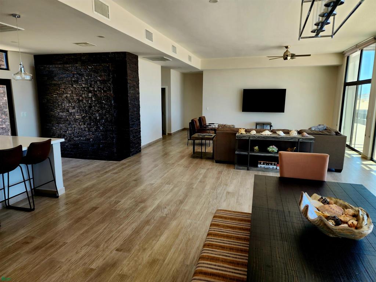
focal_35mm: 23
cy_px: 141
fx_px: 250
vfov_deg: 58.9
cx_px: 188
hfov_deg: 73.9
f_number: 1.8
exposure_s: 1/182
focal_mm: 6.4
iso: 32
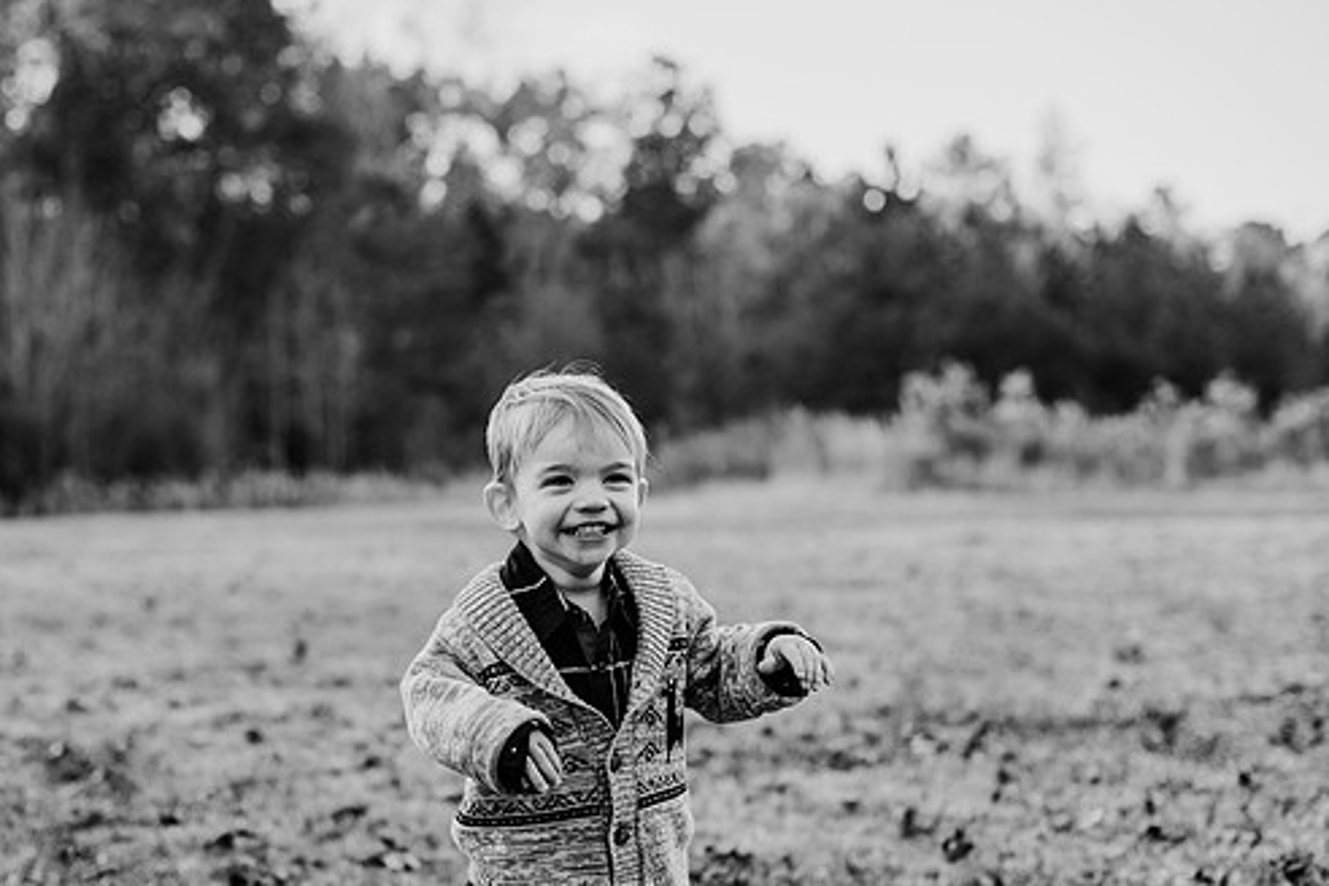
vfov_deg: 23.0
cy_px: 504
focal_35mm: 59
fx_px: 2178
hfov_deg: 33.9
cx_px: 570
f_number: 2.8
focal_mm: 50
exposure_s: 1/1000
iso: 500
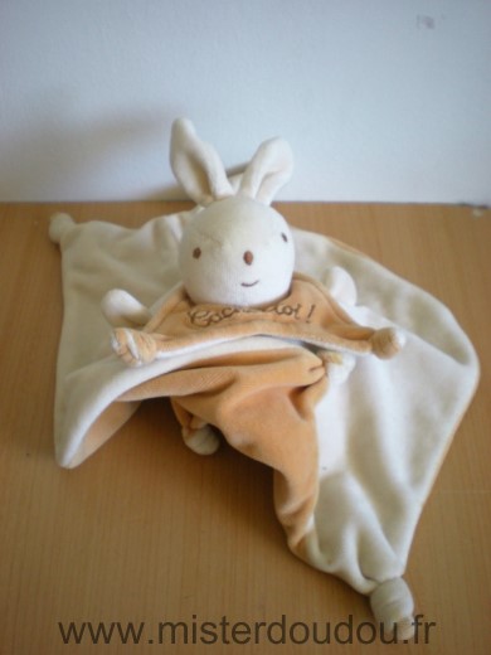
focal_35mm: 38
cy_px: 328
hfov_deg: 37.7
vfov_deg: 49.0
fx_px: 719
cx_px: 246
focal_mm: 6.3
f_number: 3.1
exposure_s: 1/62.4
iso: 192
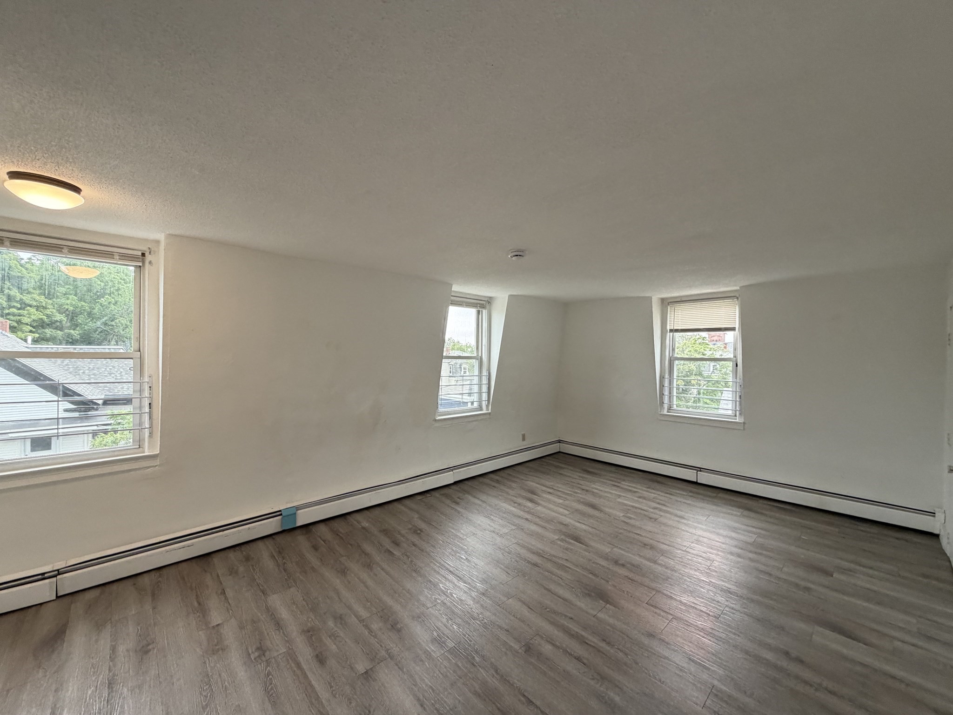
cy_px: 358
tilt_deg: +0.2
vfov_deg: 85.7
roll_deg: -1.5
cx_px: 476
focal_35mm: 14
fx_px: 385
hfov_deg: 102.1
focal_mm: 2.22
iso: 200
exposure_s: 1/120
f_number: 2.2
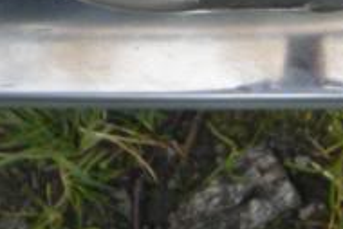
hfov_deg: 4.5
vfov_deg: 3.0
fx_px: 4386
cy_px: -148
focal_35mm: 460
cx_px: 197
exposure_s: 1/53.6
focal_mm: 17.1
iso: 68
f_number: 4.7
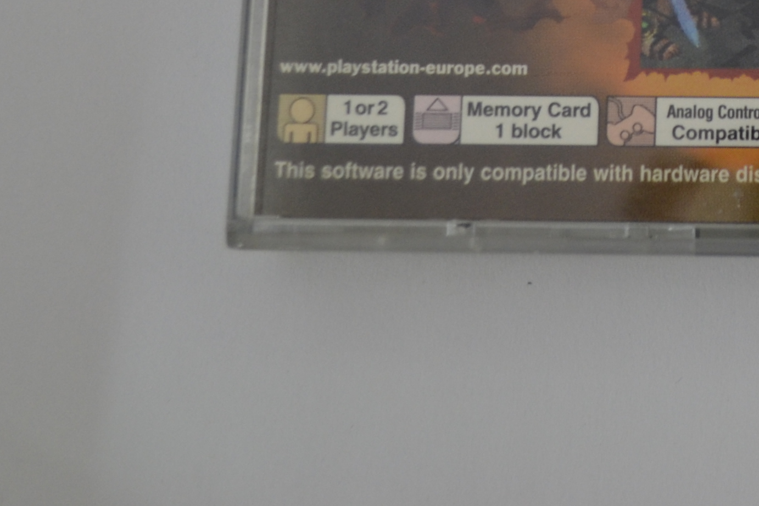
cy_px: -314
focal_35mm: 110
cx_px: 956
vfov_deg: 11.8
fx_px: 2320
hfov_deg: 17.5
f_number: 3.8
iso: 400
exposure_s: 1/20
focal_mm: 22
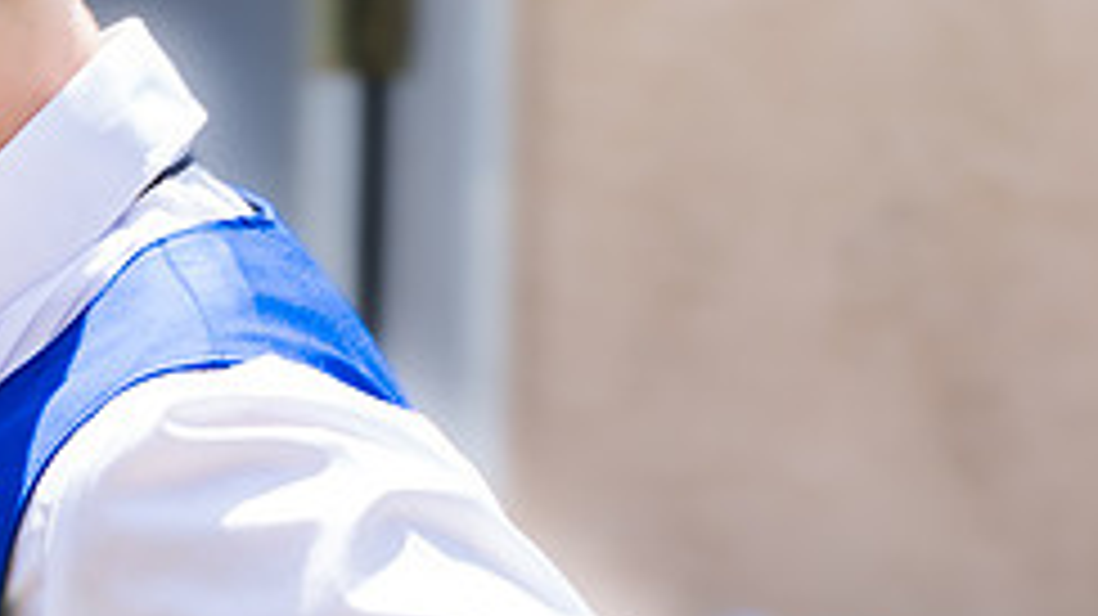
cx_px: 36
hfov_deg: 8.6
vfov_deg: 4.9
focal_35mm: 249
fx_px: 7246
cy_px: 146
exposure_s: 1/160
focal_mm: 100
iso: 160
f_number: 7.1
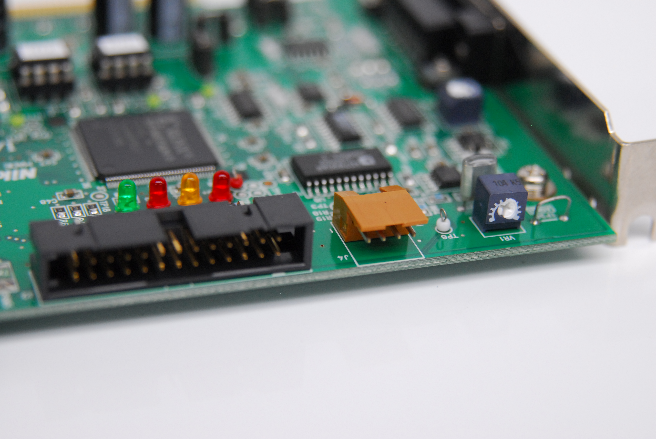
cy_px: 220
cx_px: 328
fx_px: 1916
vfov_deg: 13.1
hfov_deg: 19.4
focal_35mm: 105
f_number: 4
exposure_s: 1/125
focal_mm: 70
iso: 800
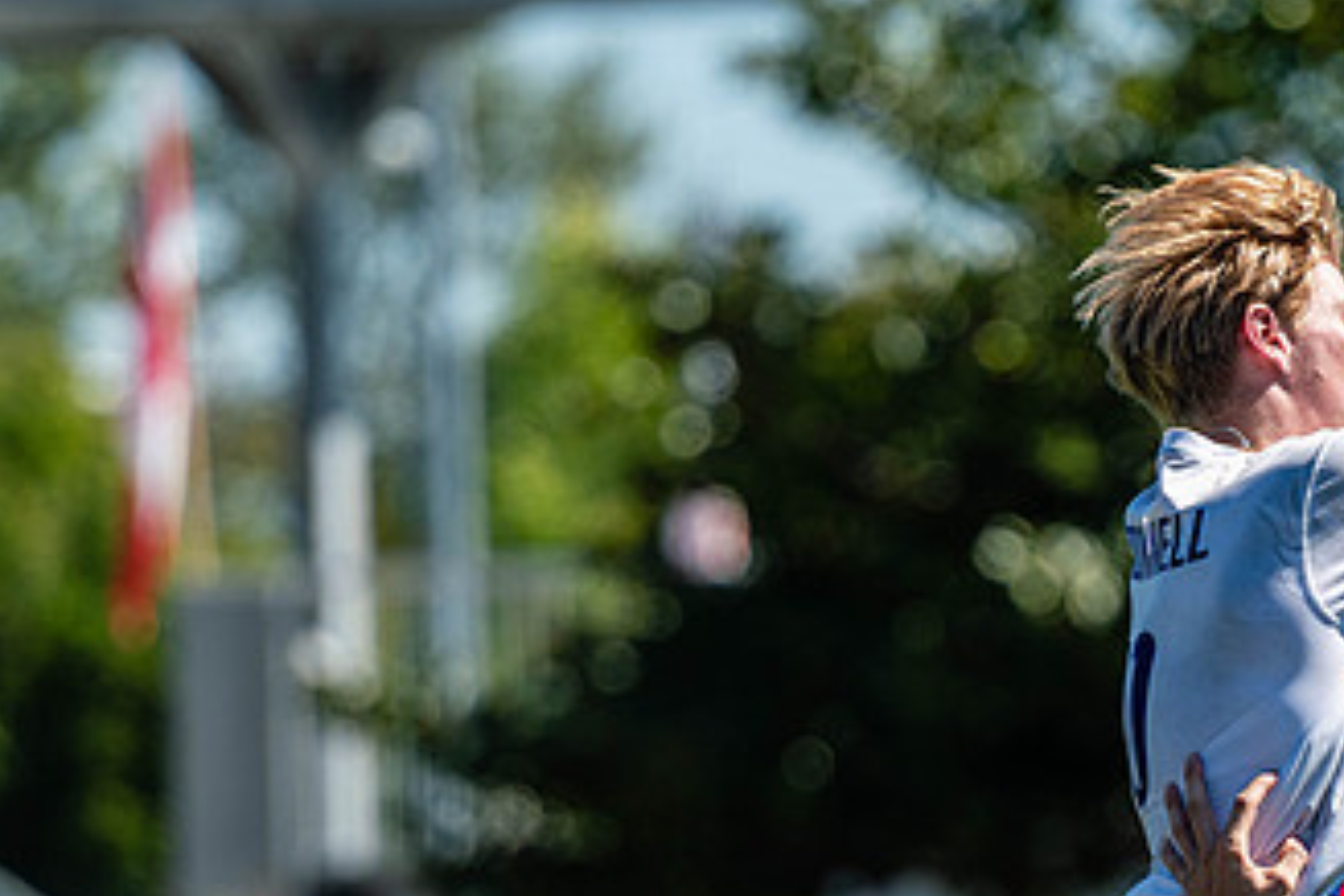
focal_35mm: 605
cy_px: 650
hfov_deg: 3.4
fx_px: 22585
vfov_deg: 2.3
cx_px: 1019
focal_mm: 200
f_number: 3.2
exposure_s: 1/2000
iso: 100
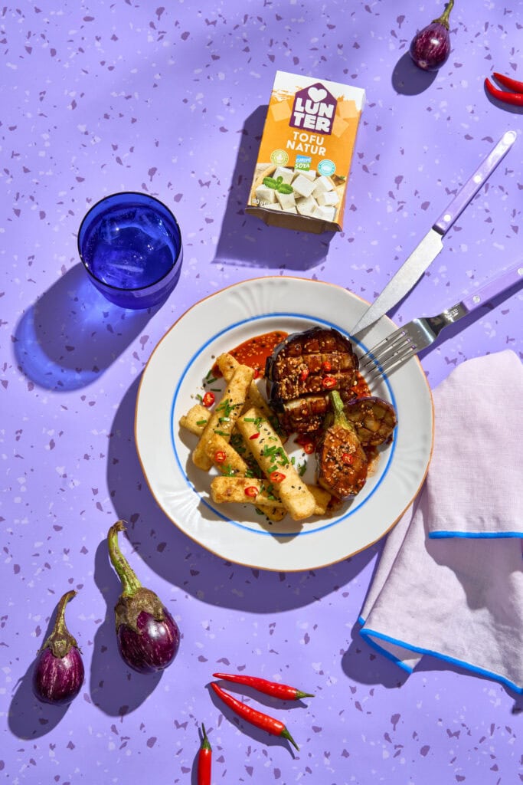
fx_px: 1198
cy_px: 392
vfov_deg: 36.2
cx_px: 262
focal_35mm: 55
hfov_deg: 24.6
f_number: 13
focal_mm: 55
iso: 320
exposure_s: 1/125
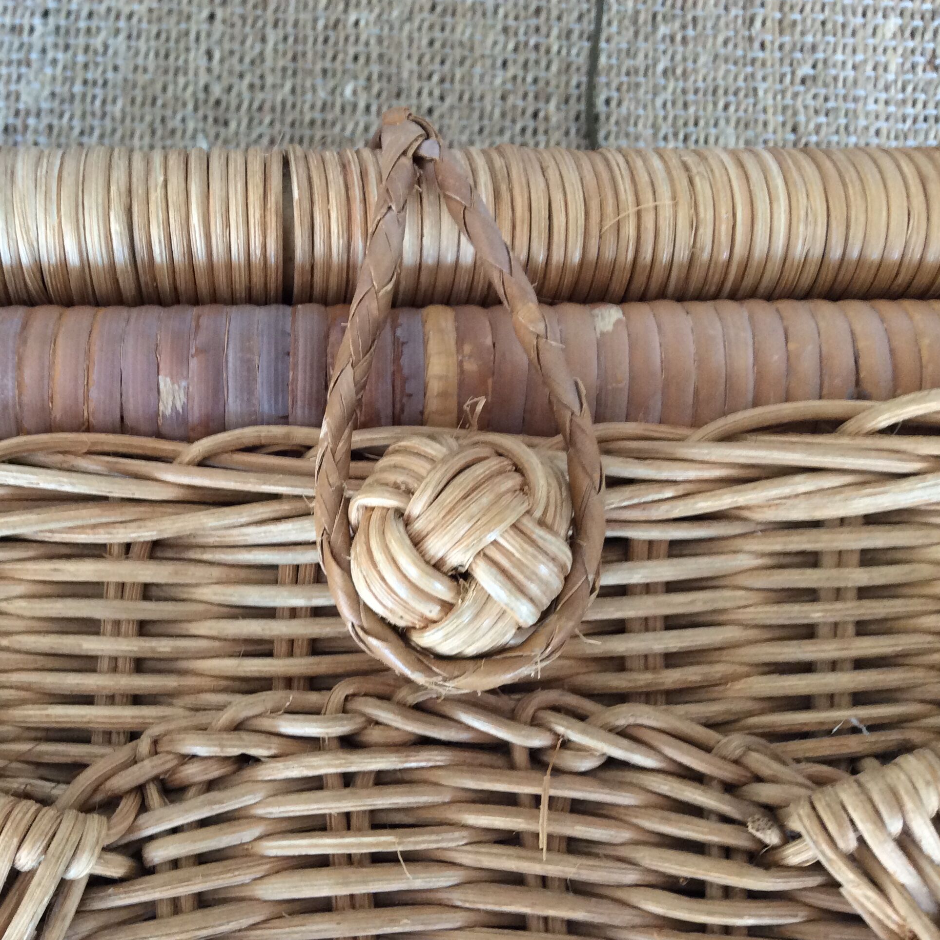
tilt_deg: -82.8
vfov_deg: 43.9
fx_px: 1167
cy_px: 470
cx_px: 351
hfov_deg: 43.5
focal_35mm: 38
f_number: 2.4
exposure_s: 1/25
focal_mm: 3.3
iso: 100
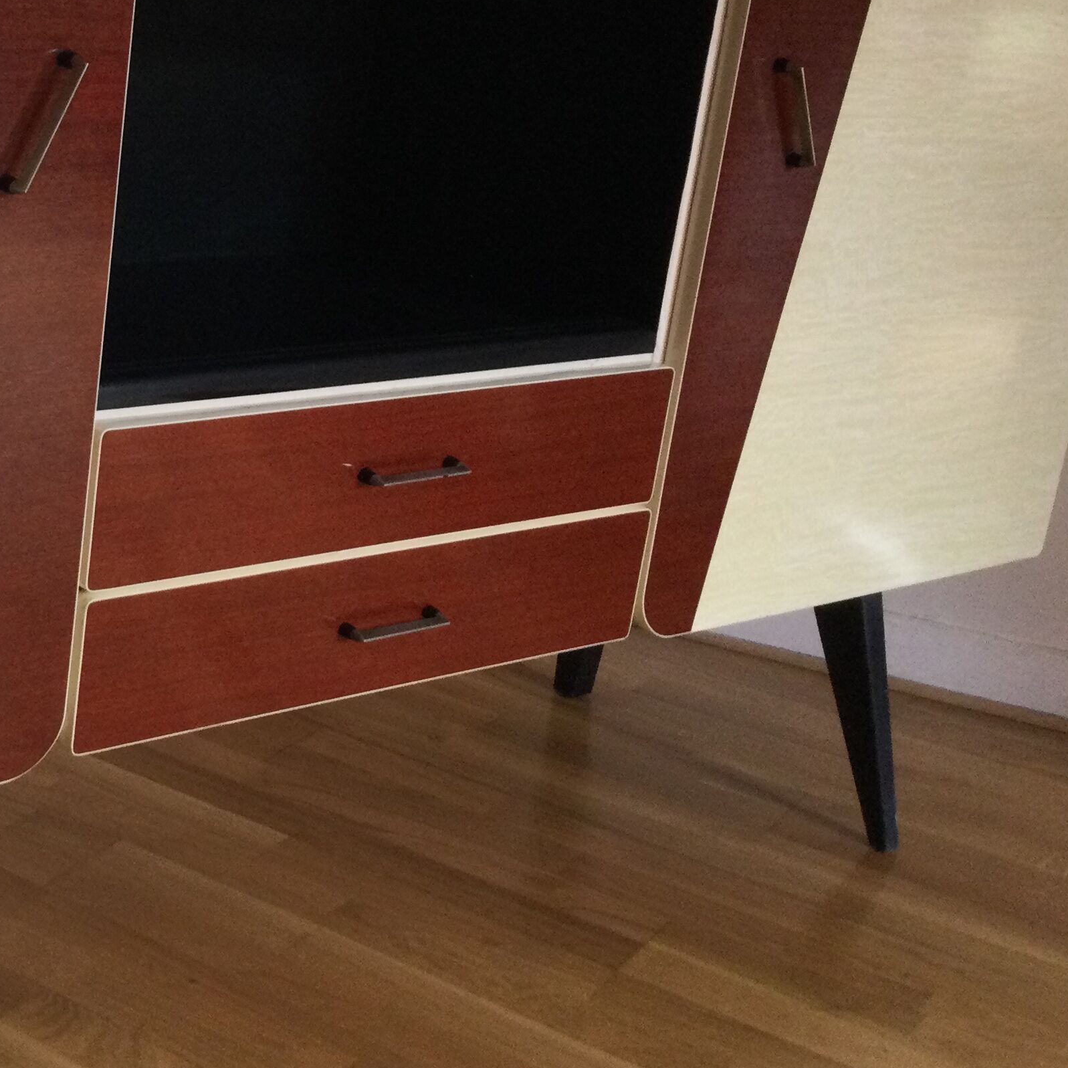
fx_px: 1955
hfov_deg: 29.0
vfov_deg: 30.4
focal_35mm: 56
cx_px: 59
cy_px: 393
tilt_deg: -11.9
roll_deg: -4.3
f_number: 2.4
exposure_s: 1/33
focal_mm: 3.3
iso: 100
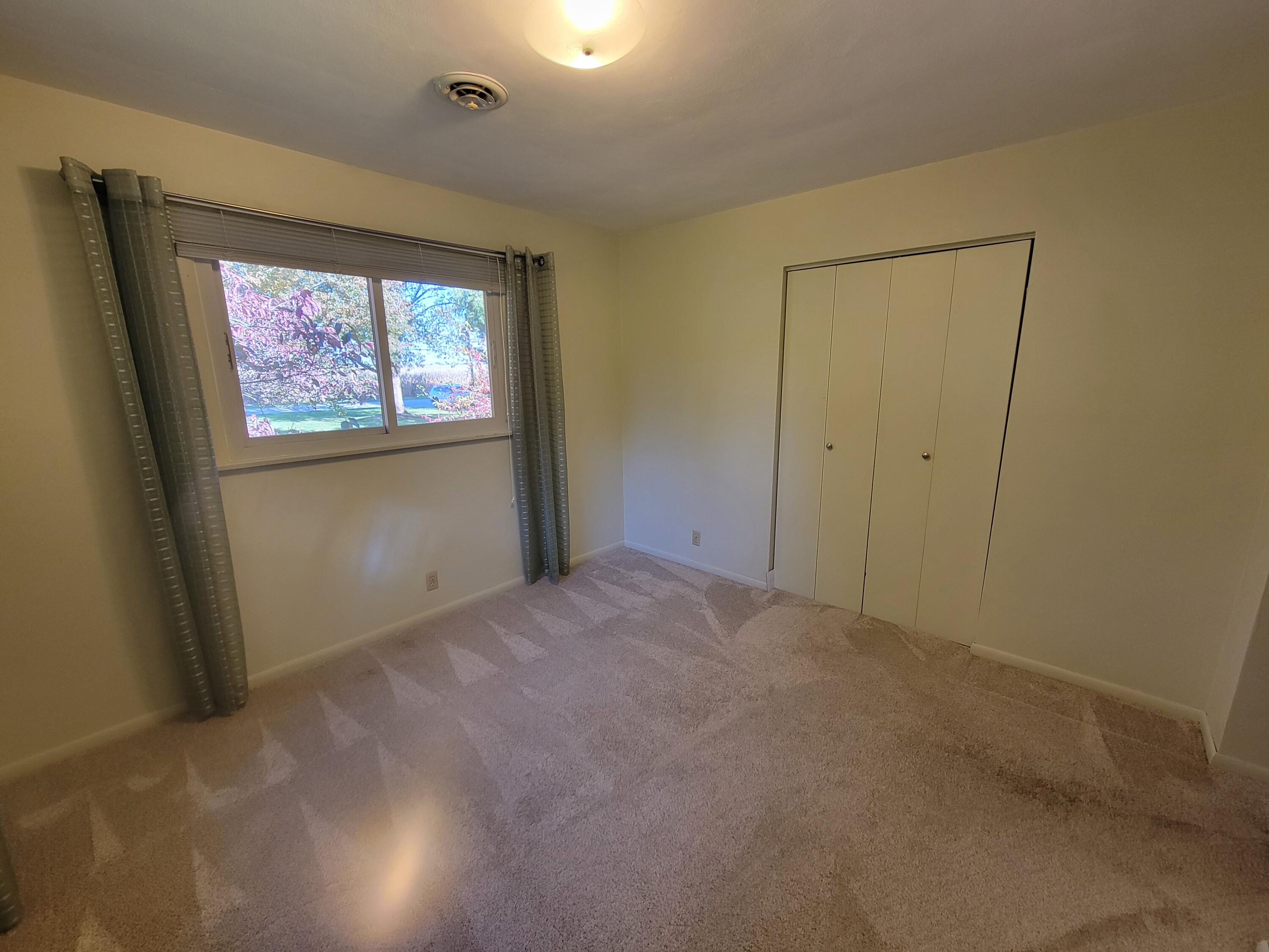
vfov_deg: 89.9
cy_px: 476
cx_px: 634
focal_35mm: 13
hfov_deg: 106.2
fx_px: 477
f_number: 2.2
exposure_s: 1/60
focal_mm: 2.2
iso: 125
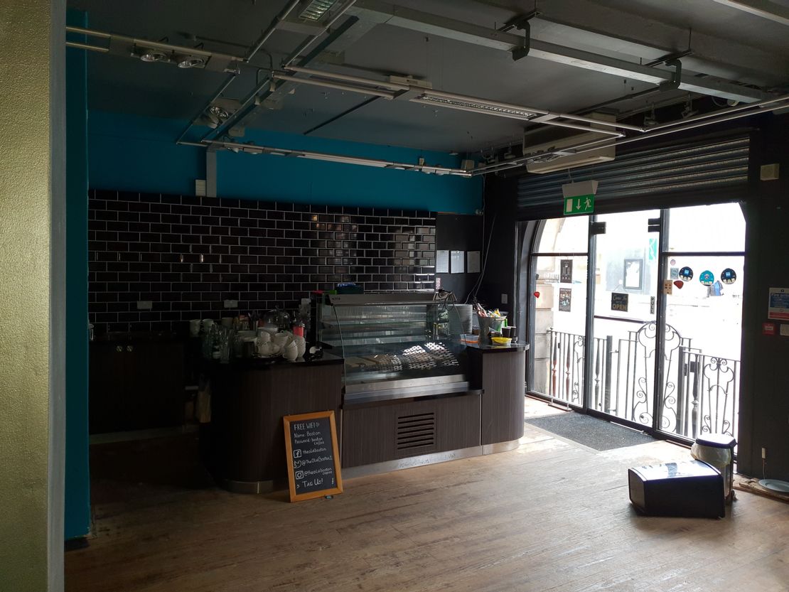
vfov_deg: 53.1
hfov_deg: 67.3
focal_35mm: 26
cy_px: 296
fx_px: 593
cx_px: 394
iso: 50
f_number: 1.5
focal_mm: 4.3
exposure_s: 1/50
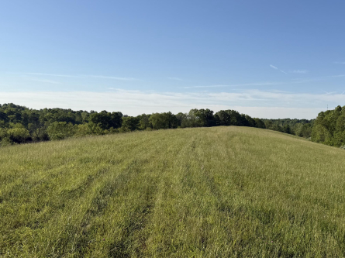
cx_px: 228
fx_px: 359
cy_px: 127
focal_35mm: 36
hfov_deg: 50.5
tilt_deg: +1.2
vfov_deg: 39.6
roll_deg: -2.0
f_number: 1.78
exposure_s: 1/5714
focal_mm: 6.76
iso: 80
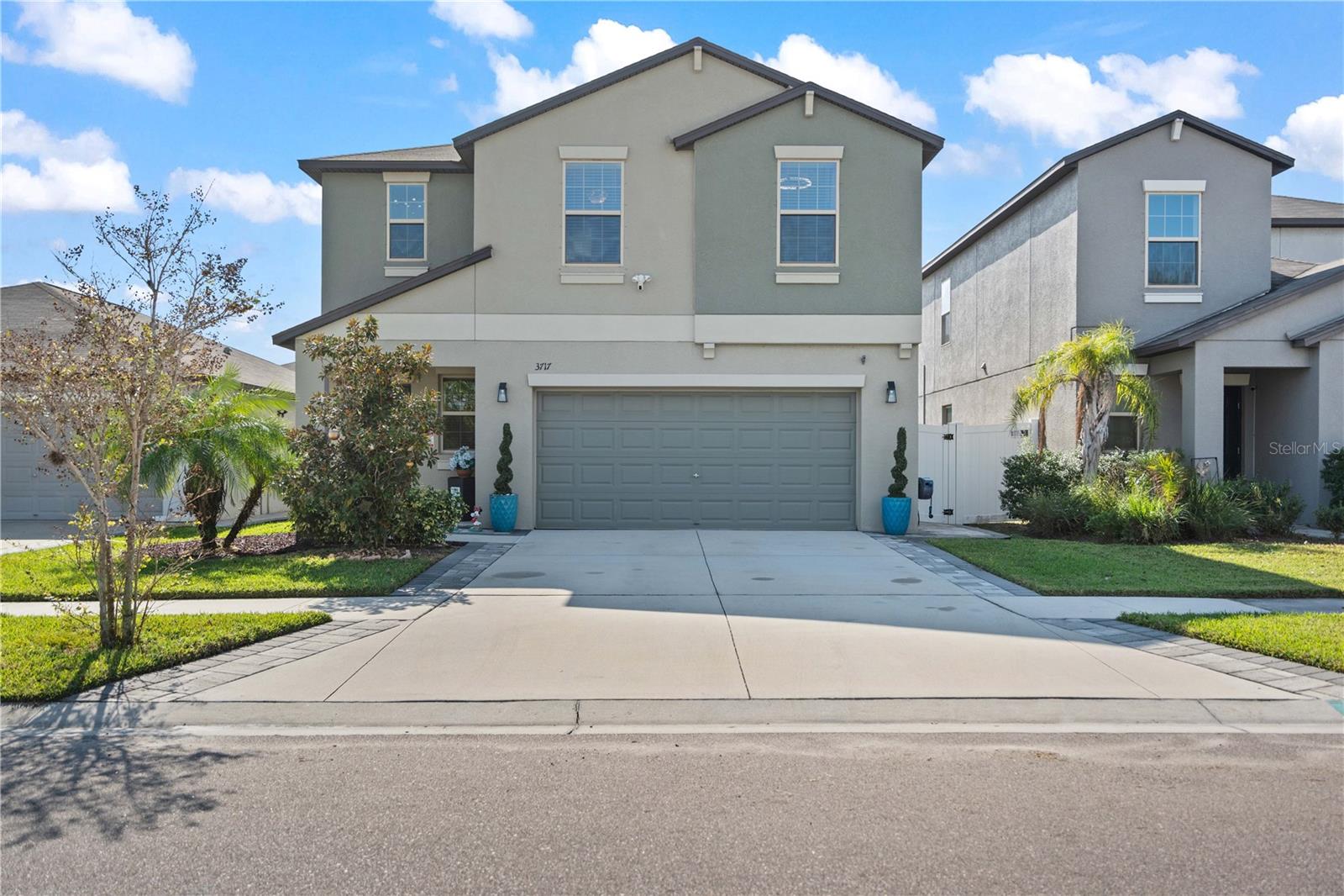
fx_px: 1120
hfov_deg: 61.9
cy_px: 448
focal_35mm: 30
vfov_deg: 43.6
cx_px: 672
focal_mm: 30
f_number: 4
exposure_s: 1/1000
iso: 400
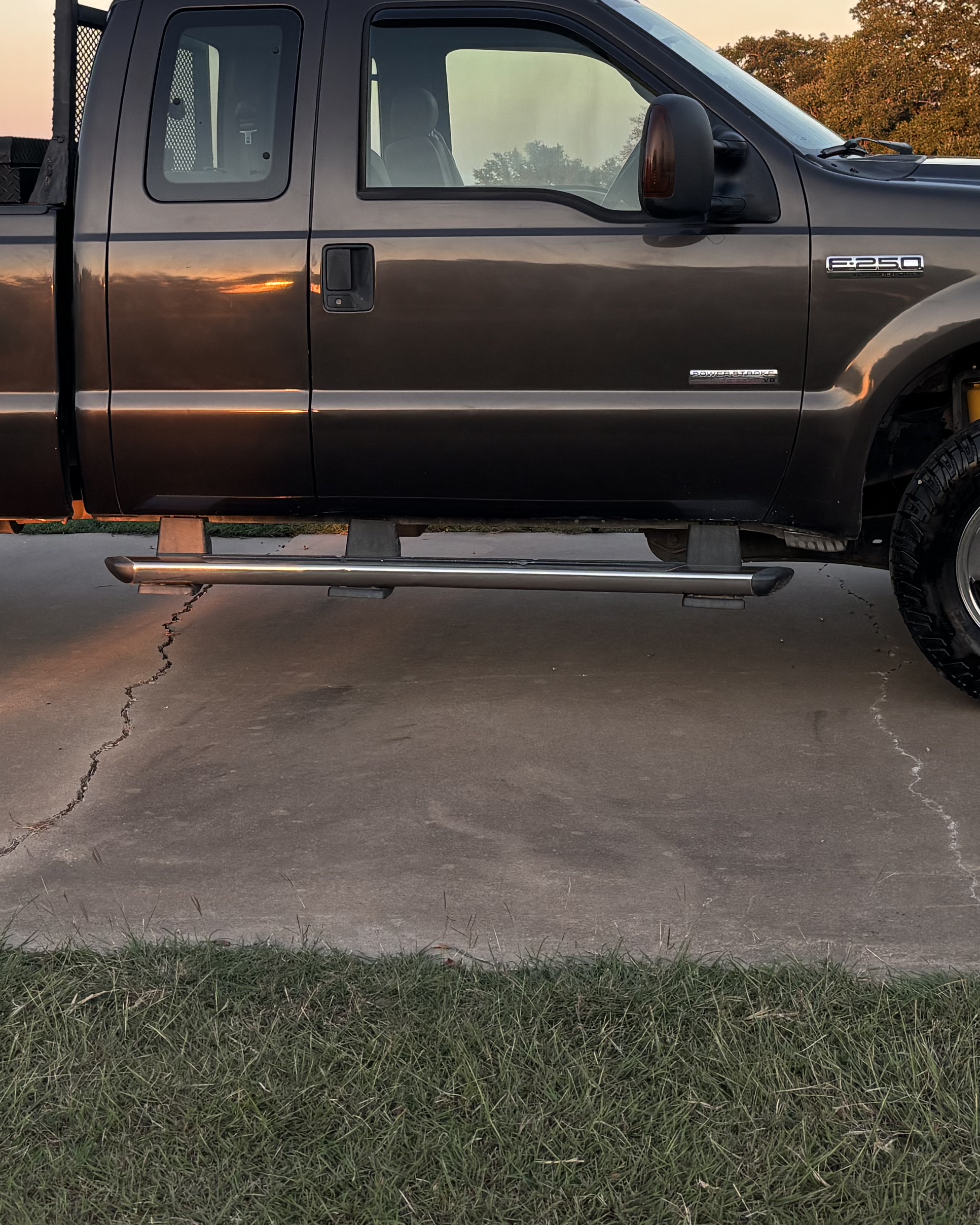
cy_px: 278
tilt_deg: -1.9
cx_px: 340
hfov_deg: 25.3
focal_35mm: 60
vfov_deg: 30.8
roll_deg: +2.3
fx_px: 2175
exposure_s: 1/500
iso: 50
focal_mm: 5.96
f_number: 1.6
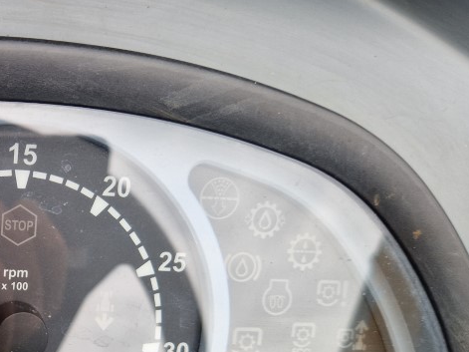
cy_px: 279
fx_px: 677
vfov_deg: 28.5
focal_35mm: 50
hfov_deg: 34.6
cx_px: -3
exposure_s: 1/180
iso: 50
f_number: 1.8
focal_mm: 5.4
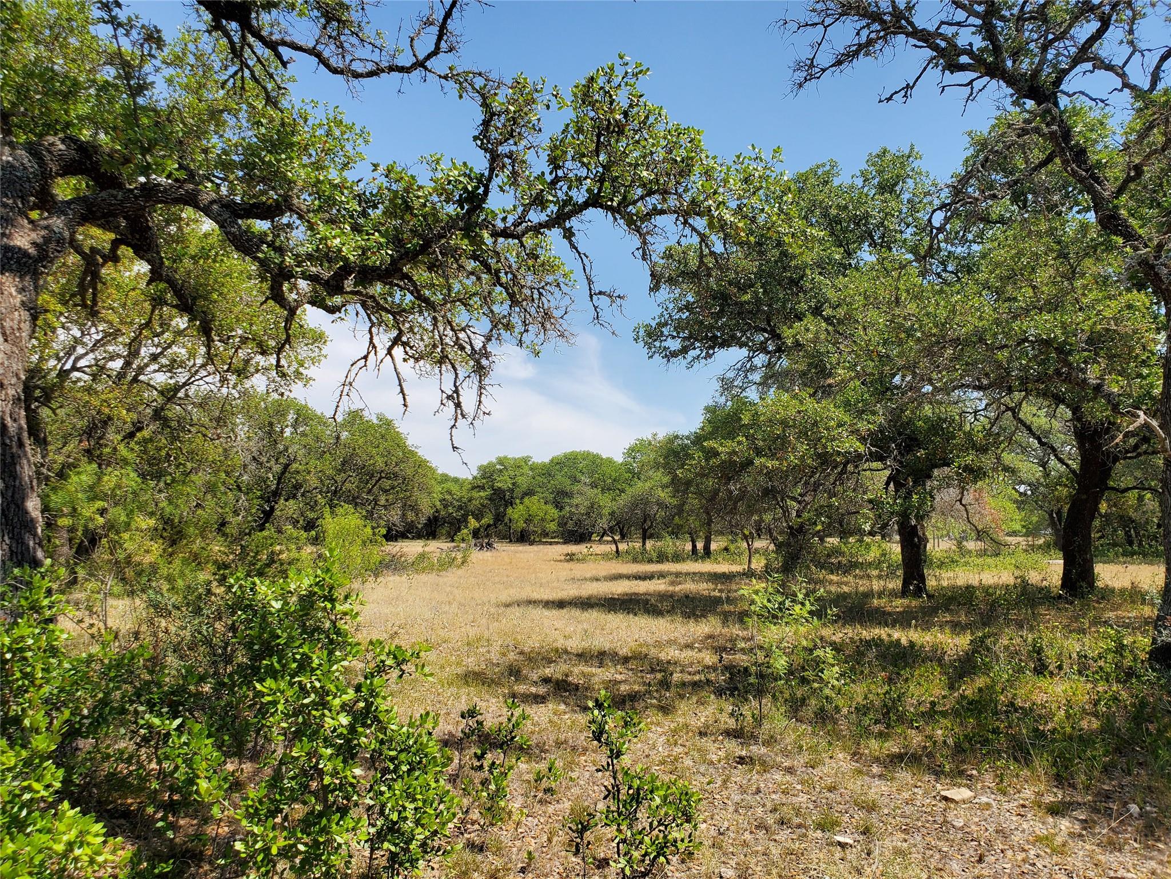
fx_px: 880
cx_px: 586
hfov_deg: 67.3
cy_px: 440
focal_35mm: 26
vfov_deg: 53.1
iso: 50
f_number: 2.4
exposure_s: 1/1470
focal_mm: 4.3
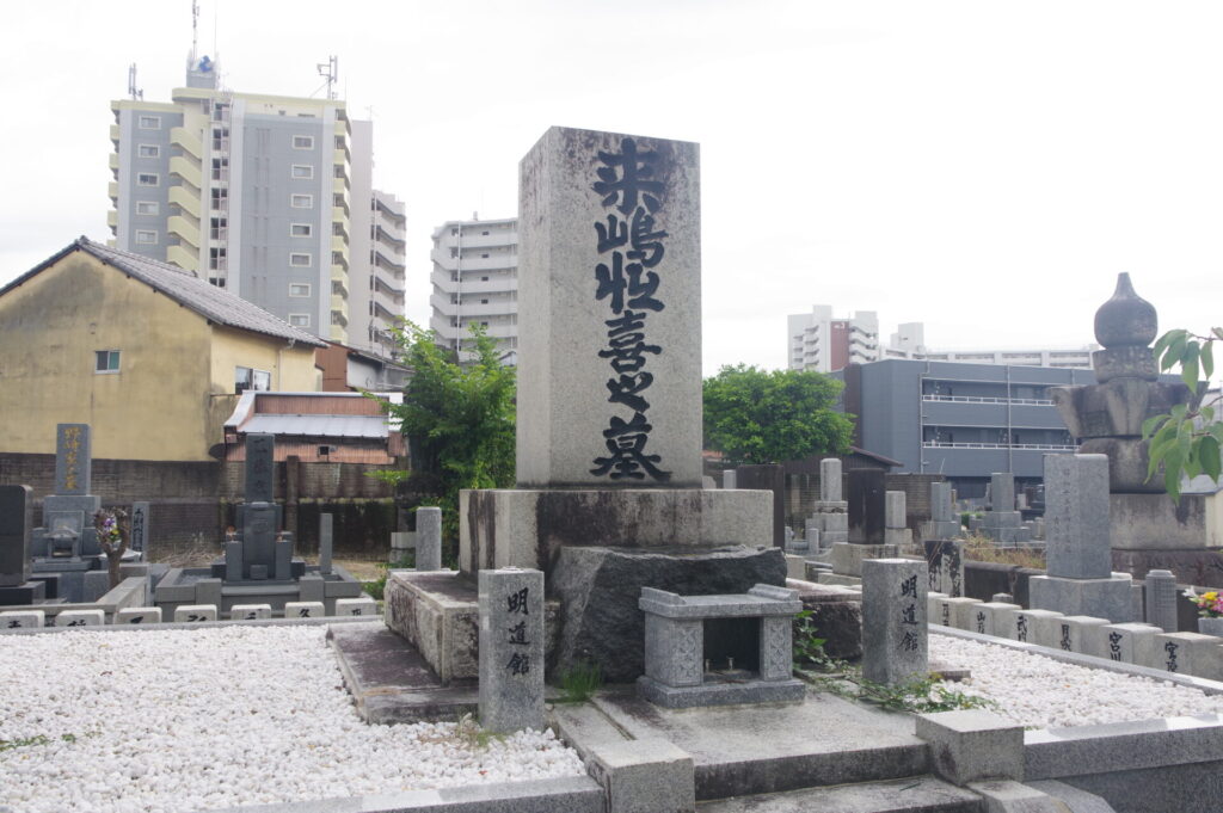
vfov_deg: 41.6
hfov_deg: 59.5
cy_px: 406
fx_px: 1069
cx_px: 612
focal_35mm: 32
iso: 200
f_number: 8
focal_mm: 21
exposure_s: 1/100
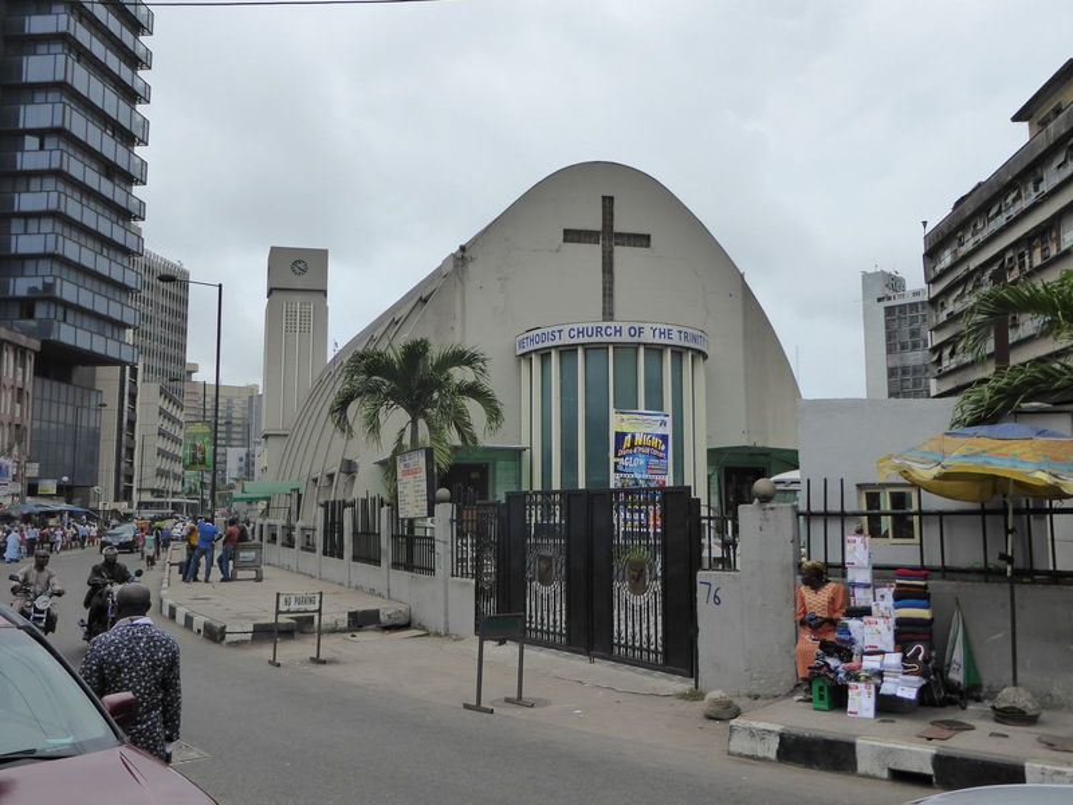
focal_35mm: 32
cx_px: 536
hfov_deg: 56.8
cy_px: 402
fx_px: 992
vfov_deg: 44.2
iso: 160
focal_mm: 5.4
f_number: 4
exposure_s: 1/800
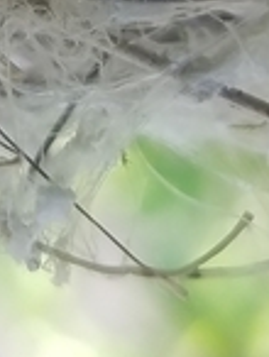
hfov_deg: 10.4
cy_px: -269
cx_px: 22
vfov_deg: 12.7
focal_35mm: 142
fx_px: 1467
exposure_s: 1/225
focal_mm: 4.2
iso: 50
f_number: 1.7
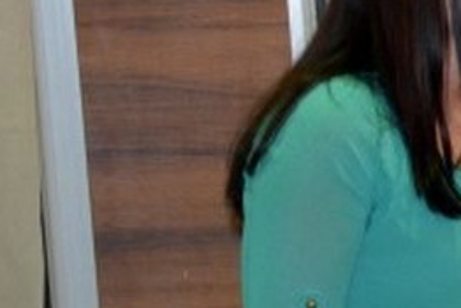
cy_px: 363
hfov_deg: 6.8
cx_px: 1348
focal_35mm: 275
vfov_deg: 5.0
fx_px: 3523
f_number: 4
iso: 1400
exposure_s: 1/60
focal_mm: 30
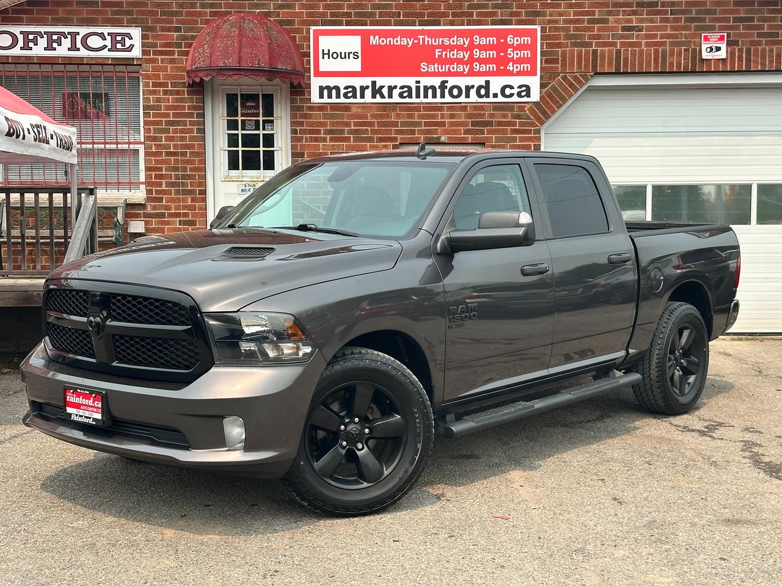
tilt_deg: -3.9
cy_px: 293
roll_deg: +0.5
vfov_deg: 30.3
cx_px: 391
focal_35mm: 48
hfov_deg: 39.7
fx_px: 1084
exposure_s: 1/2114
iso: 64
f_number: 1.78
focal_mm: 6.86
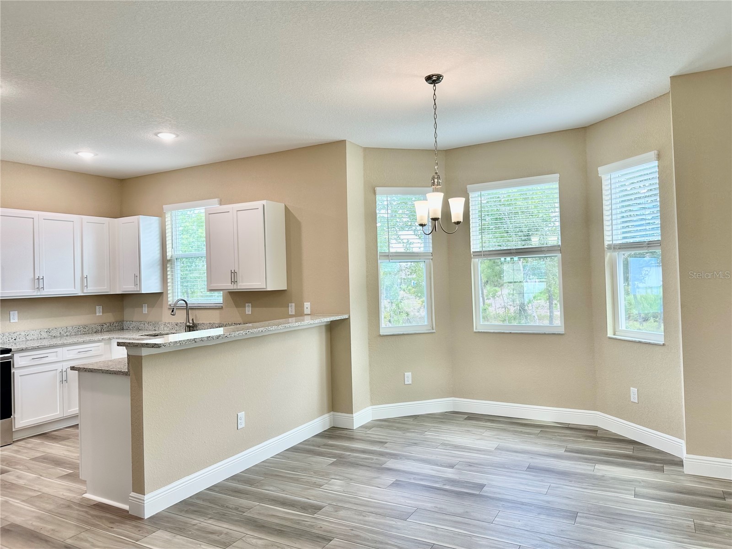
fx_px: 508
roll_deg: +1.5
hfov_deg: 71.6
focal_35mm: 24
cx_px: 366
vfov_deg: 56.8
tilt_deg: +0.9
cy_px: 274
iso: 64
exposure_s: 1/120
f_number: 1.78
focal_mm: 6.86
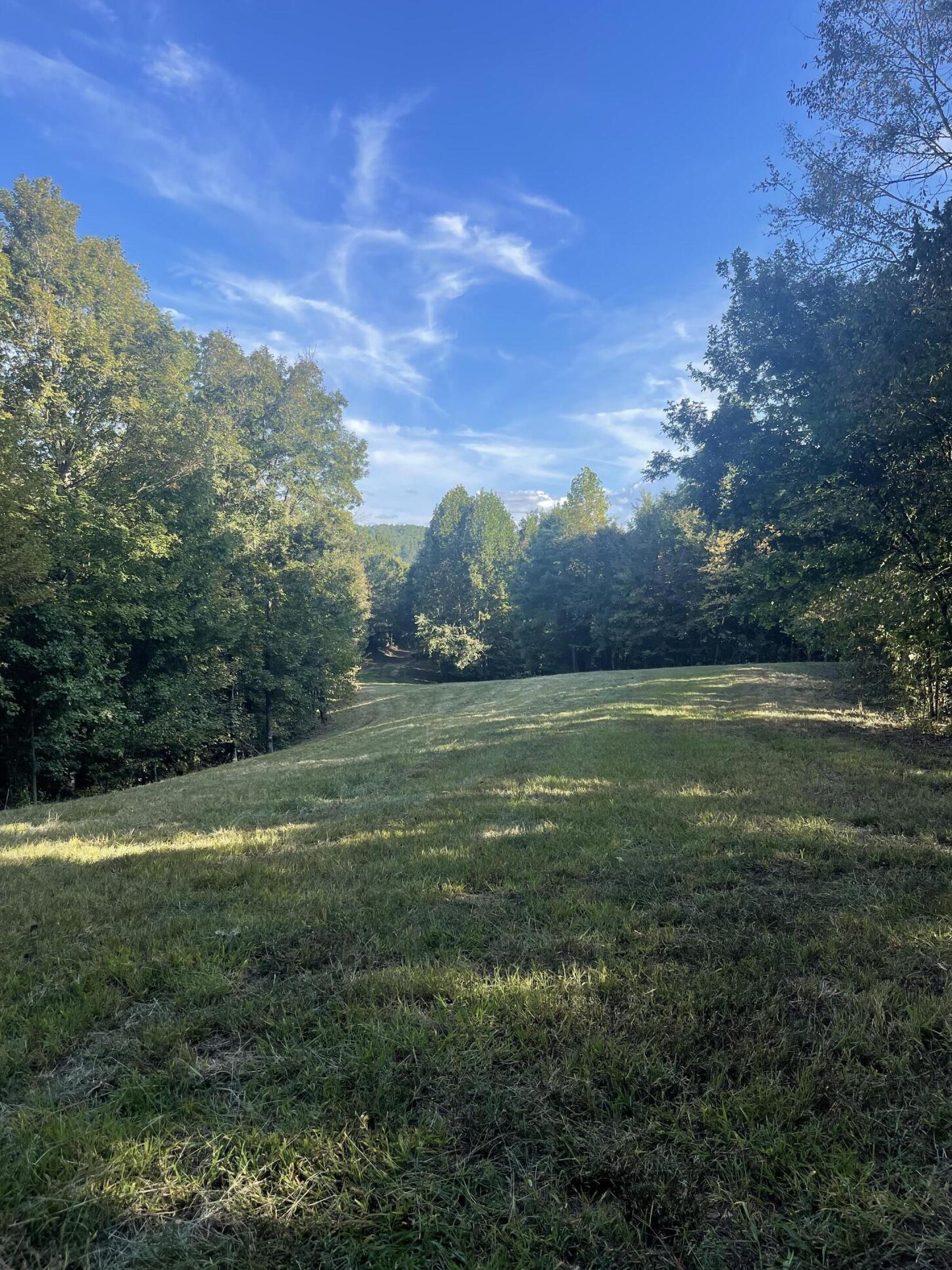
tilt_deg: -4.1
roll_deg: +0.4
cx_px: 483
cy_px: 628
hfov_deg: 51.3
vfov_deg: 65.3
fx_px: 990
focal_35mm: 27
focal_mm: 5.1
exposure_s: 1/1387
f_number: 1.6
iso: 32
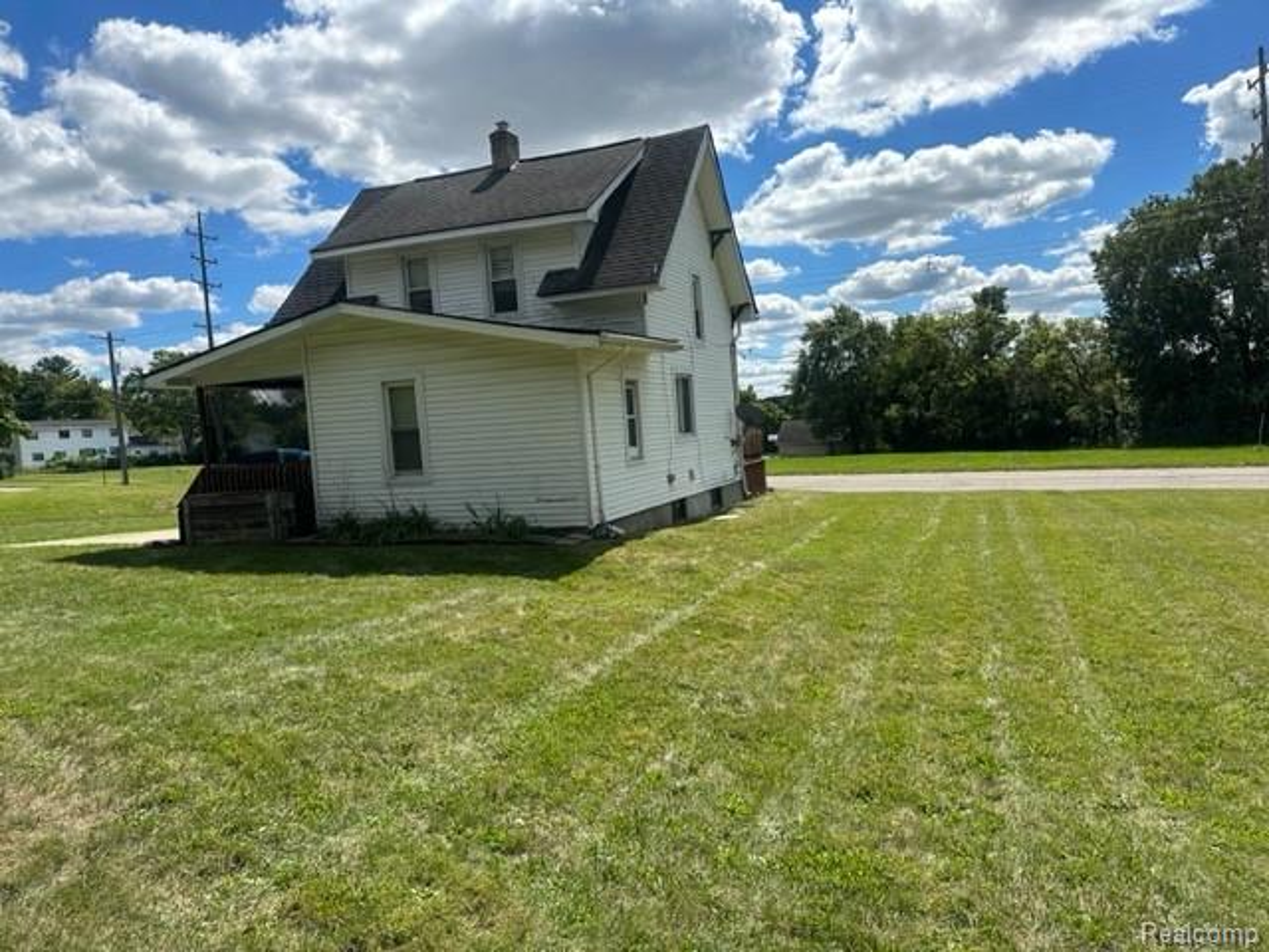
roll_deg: +7.3
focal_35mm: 24
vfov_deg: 56.8
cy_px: 476
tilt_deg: -2.7
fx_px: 880
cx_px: 634
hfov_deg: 71.6
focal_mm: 6.86
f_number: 1.78
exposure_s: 1/5848
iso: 80
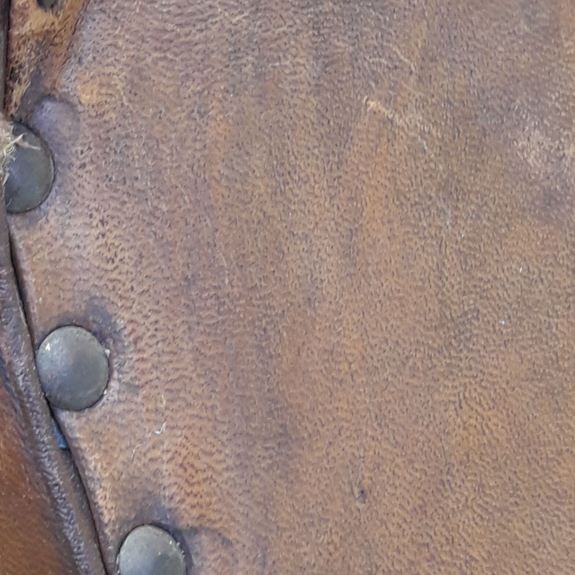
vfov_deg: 26.0
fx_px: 1222
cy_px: 115
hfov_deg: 25.9
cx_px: 93
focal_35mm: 65
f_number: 1.9
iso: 40
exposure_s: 1/132
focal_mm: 3.7
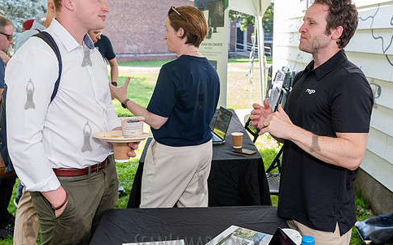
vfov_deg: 29.8
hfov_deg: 46.1
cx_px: 226
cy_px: 97
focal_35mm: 43
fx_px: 461
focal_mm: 31
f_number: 3.5
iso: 400
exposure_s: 1/200
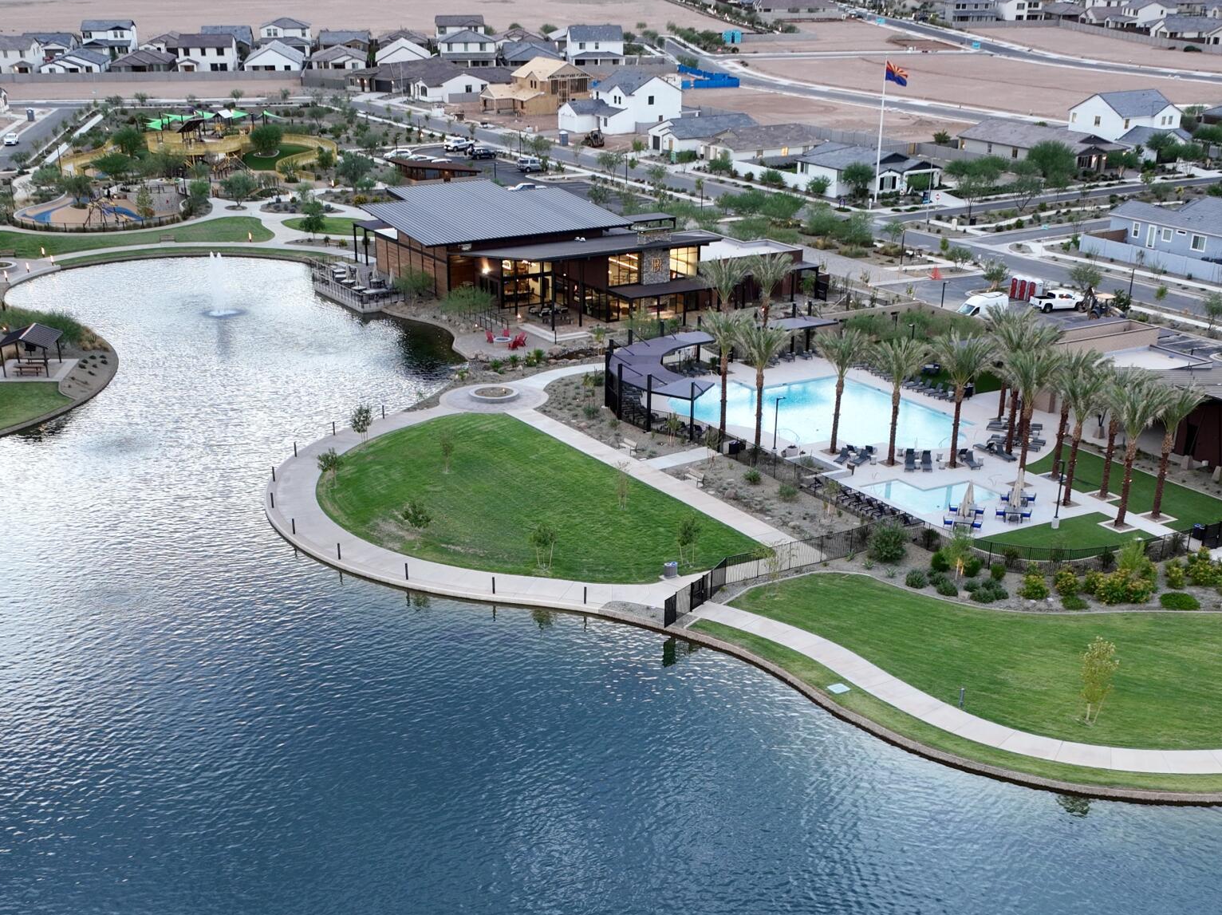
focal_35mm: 47
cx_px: 584
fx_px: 1658
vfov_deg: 29.6
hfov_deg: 40.4
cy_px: 820
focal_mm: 12.29
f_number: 2.8
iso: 100
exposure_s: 1/15
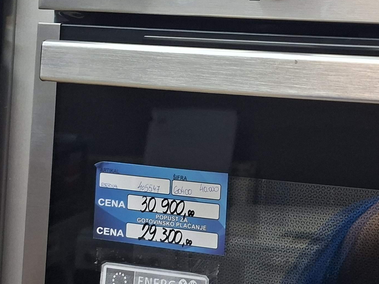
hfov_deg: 23.7
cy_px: -39
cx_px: 550
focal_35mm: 67
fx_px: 734
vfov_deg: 20.7
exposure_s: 1/100
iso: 250
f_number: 1.8
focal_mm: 5.54
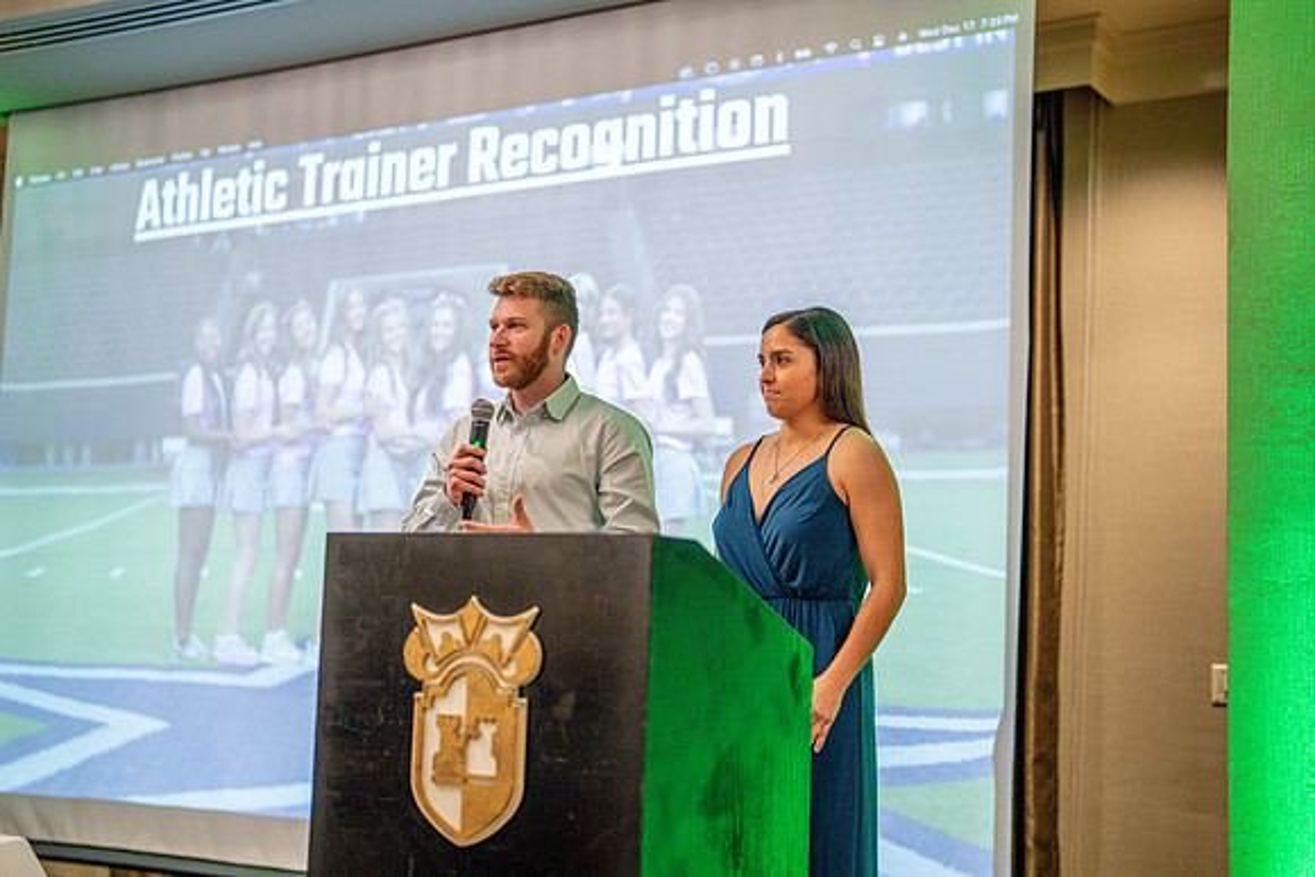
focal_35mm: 51
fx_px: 1846
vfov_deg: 26.7
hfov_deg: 39.2
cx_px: 658
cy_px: 438
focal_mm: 50
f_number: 1.2
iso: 1600
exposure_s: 1/400
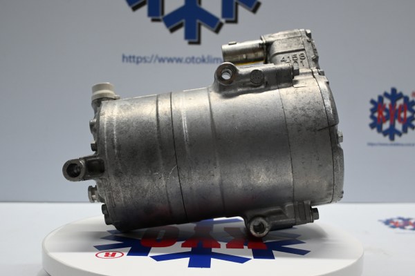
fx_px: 545
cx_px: 208
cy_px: 138
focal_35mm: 47
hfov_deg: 41.7
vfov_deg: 28.5
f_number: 5
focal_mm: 31.5
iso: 500
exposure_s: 1/50
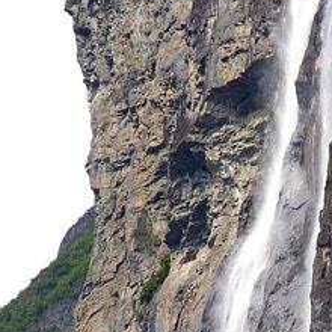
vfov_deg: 7.4
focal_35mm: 231
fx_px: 2507
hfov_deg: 7.5
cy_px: 509
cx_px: 391
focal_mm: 25
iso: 400
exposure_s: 1/1250
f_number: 5.6
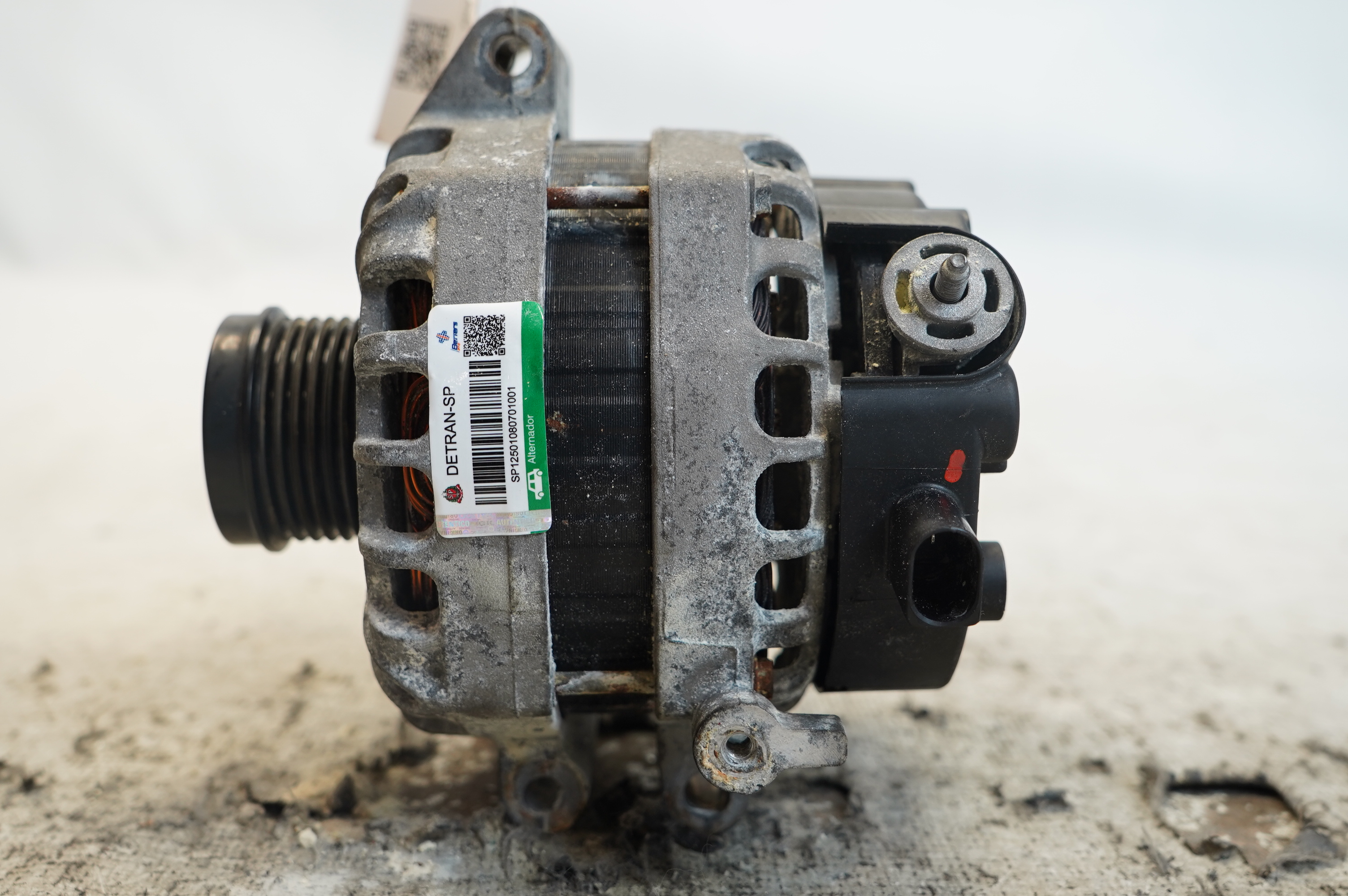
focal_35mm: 43
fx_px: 1609
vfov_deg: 31.1
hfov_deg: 45.5
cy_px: 448
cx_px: 674
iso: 250
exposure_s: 1/60
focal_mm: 29
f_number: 4
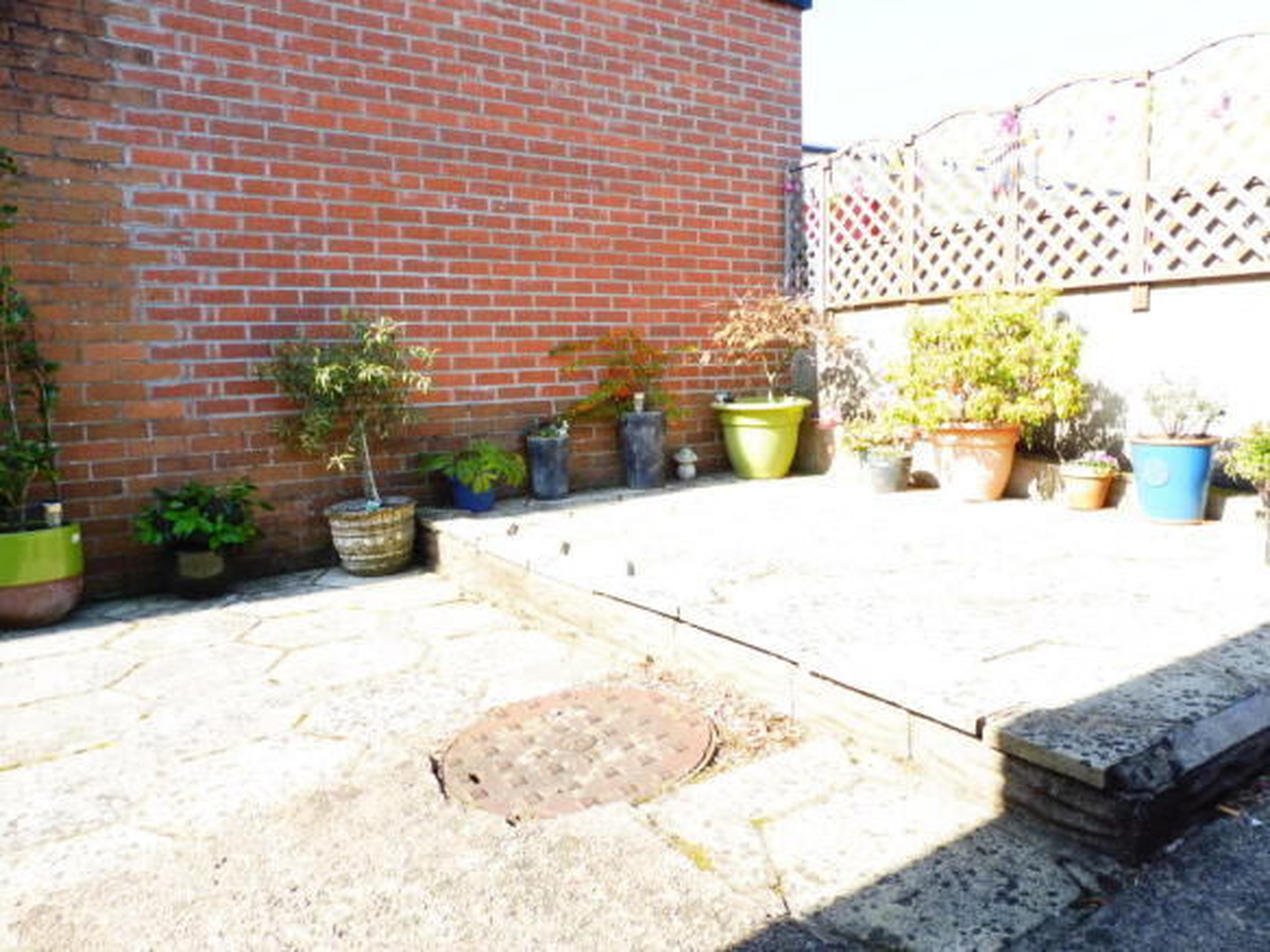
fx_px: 880
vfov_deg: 56.8
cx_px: 635
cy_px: 476
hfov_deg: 71.6
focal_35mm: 24
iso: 100
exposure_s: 1/200
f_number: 4
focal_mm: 4.3
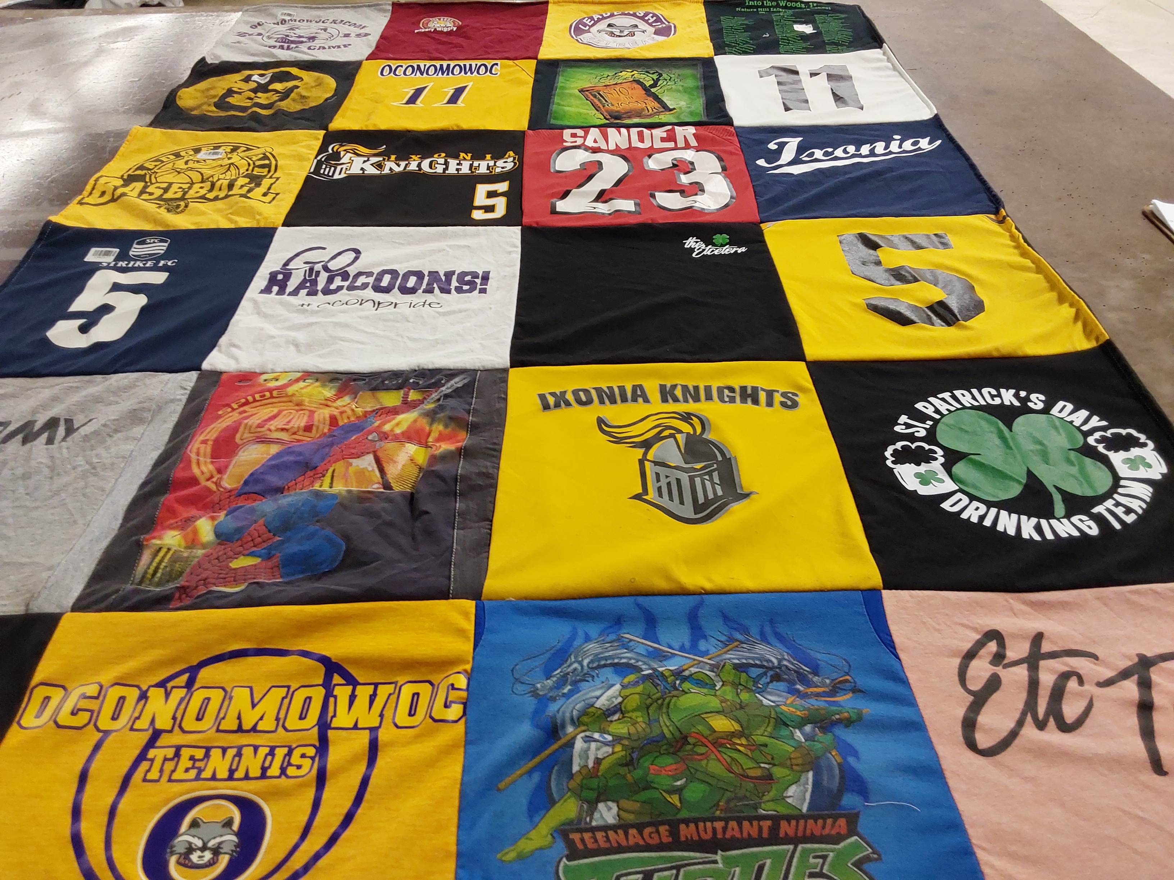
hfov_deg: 63.4
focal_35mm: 28
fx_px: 950
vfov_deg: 49.7
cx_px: 587
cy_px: 440
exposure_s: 1/60
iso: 100
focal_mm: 2.91
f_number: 1.9
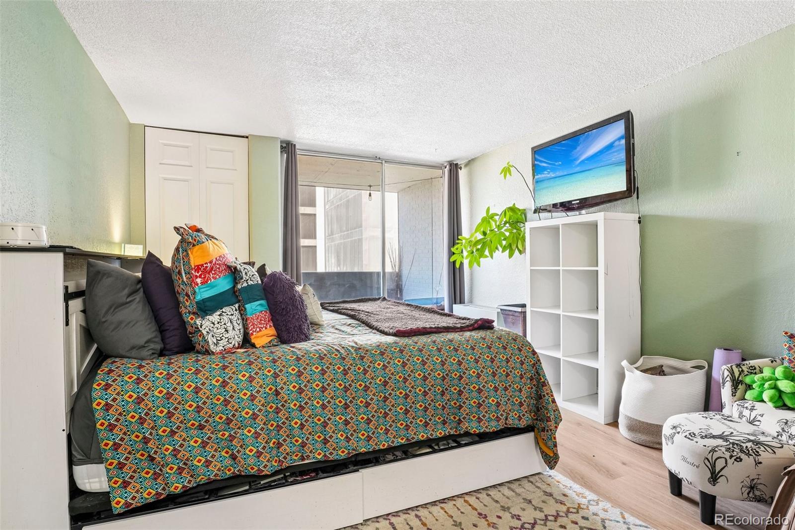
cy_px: 265
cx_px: 398
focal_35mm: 16
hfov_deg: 95.0
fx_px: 364
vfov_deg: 72.0
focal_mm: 11
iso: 500
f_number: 8
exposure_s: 1/8
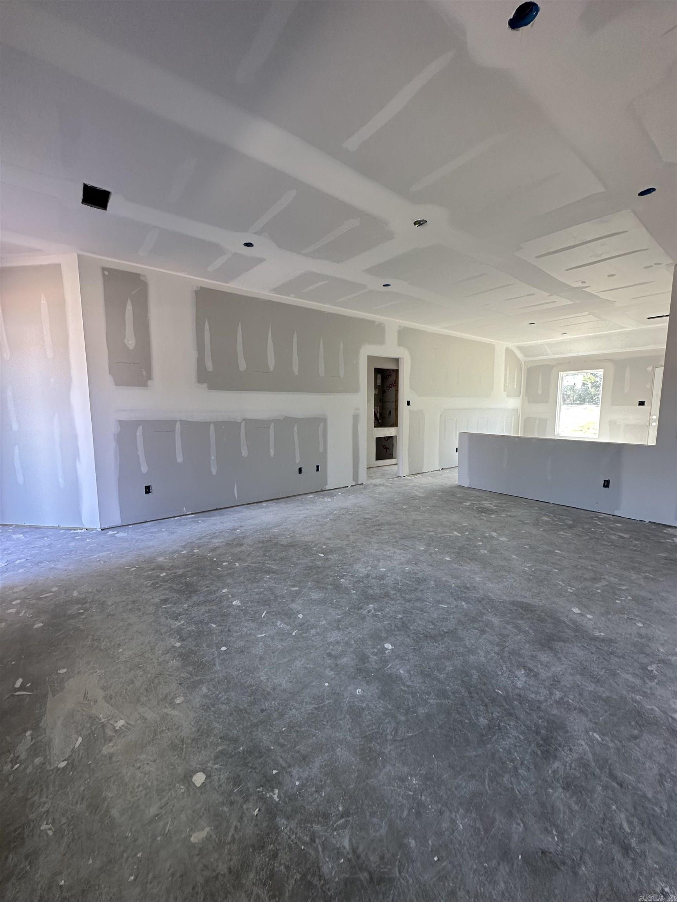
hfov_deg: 85.7
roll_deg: -0.1
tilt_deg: -6.5
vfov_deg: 102.1
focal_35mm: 14
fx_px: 365
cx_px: 338
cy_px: 451
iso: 125
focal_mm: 2.22
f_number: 2.2
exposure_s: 1/99
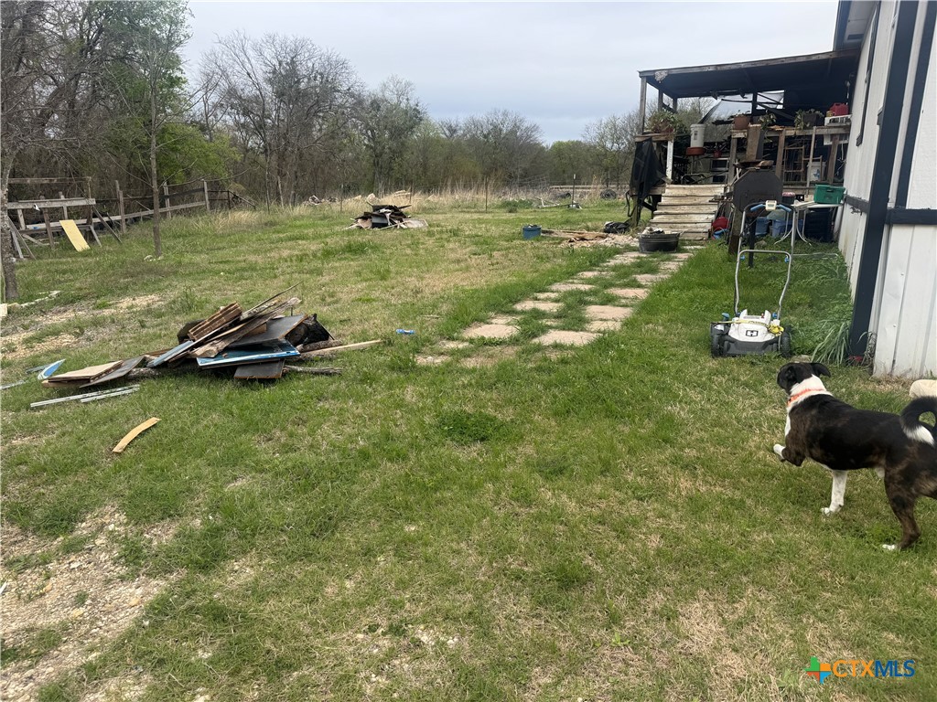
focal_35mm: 24
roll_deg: -0.3
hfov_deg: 71.6
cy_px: 351
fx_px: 650
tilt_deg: -14.4
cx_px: 468
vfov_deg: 56.8
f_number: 1.78
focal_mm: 6.76
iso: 80
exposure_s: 1/1869
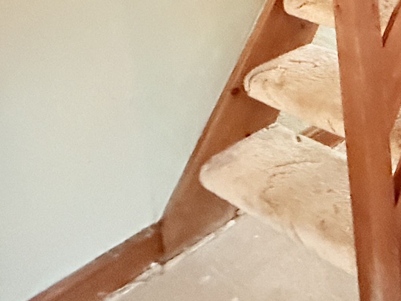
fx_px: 637
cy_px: -150
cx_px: 590
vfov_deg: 22.0
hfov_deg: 26.3
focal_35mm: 55
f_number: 2.2
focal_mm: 2.22
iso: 1250
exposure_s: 1/50
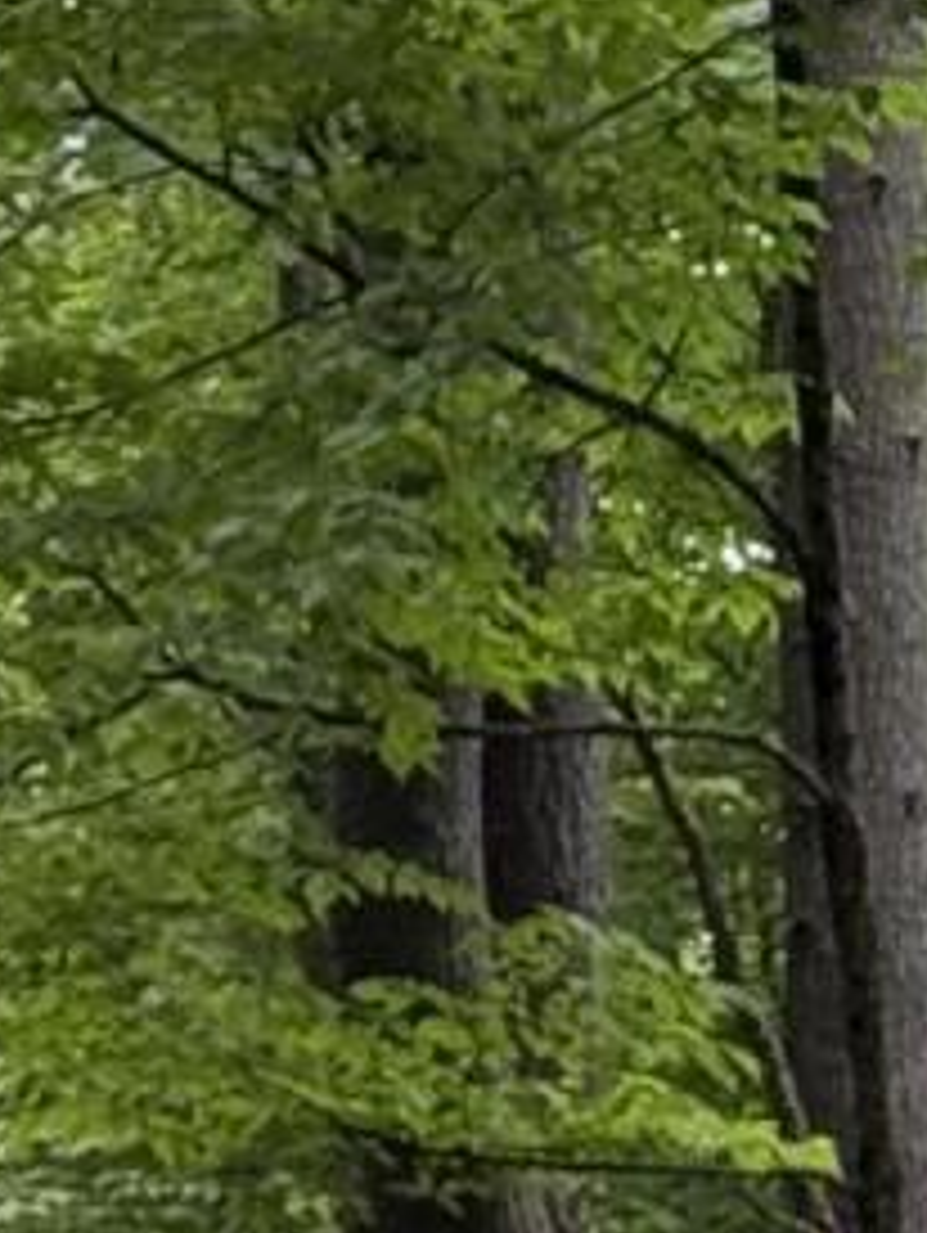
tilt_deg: +9.8
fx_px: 12478
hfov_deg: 4.2
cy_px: -22
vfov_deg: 5.6
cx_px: -1156
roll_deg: -2.5
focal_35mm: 350
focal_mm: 6.76
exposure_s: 1/204
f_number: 1.78
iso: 64
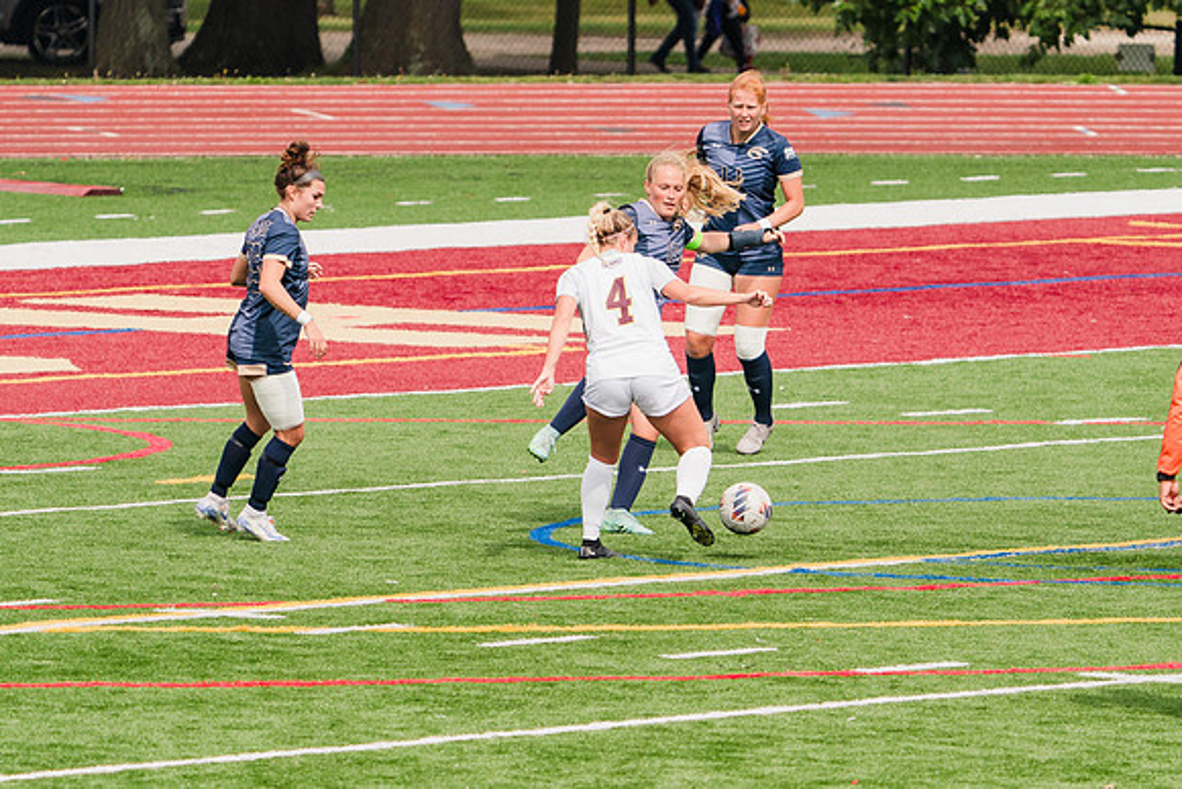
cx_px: 644
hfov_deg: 4.4
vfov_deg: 3.0
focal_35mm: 464
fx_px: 15254
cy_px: 316
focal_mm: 282
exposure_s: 1/1600
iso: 400
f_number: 5.6
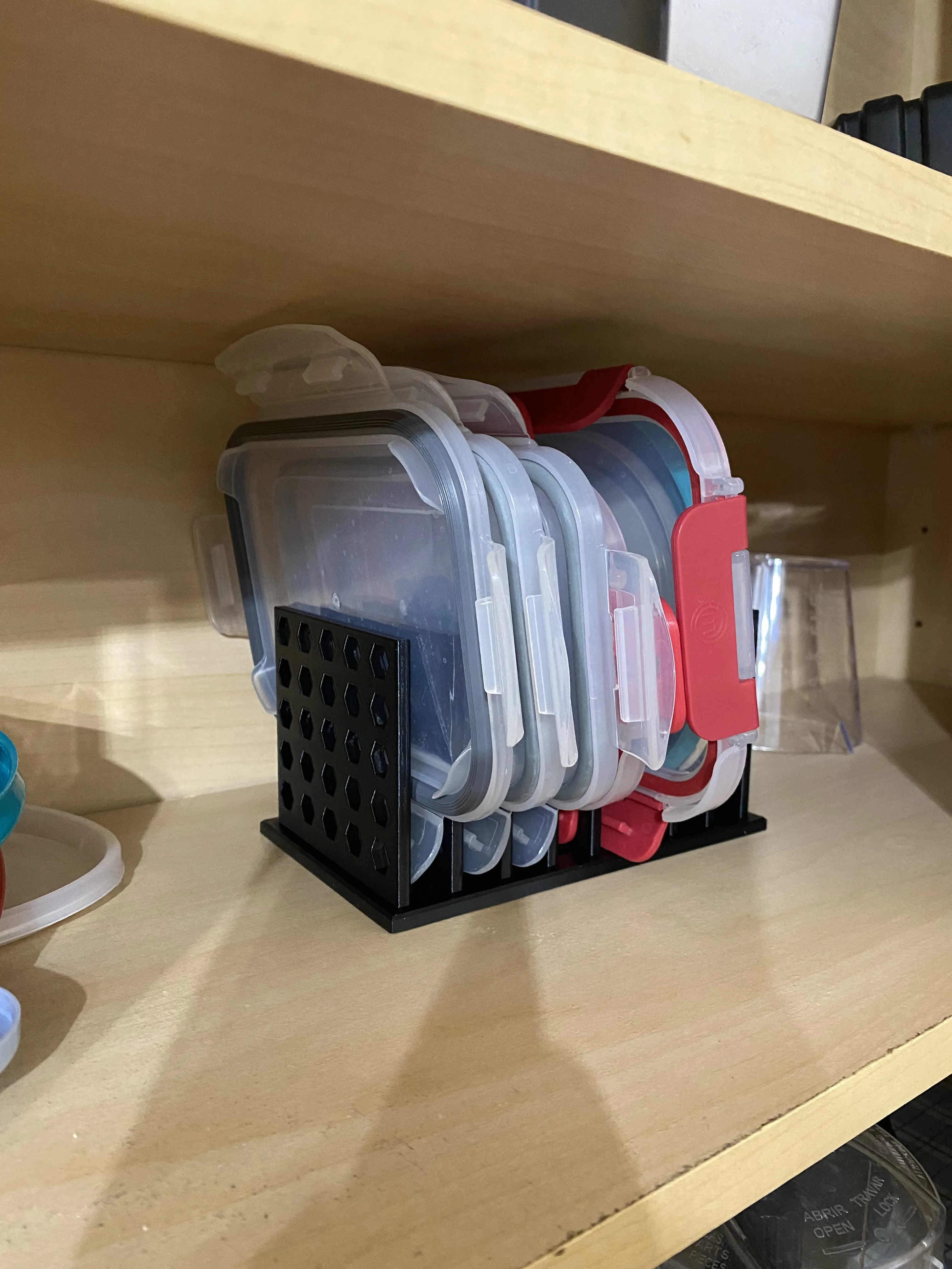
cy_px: 634
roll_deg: -0.2
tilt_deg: -6.5
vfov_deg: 67.3
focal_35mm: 26
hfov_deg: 53.1
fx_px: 953
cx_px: 476
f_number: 1.8
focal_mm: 4.25
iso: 640
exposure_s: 1/40
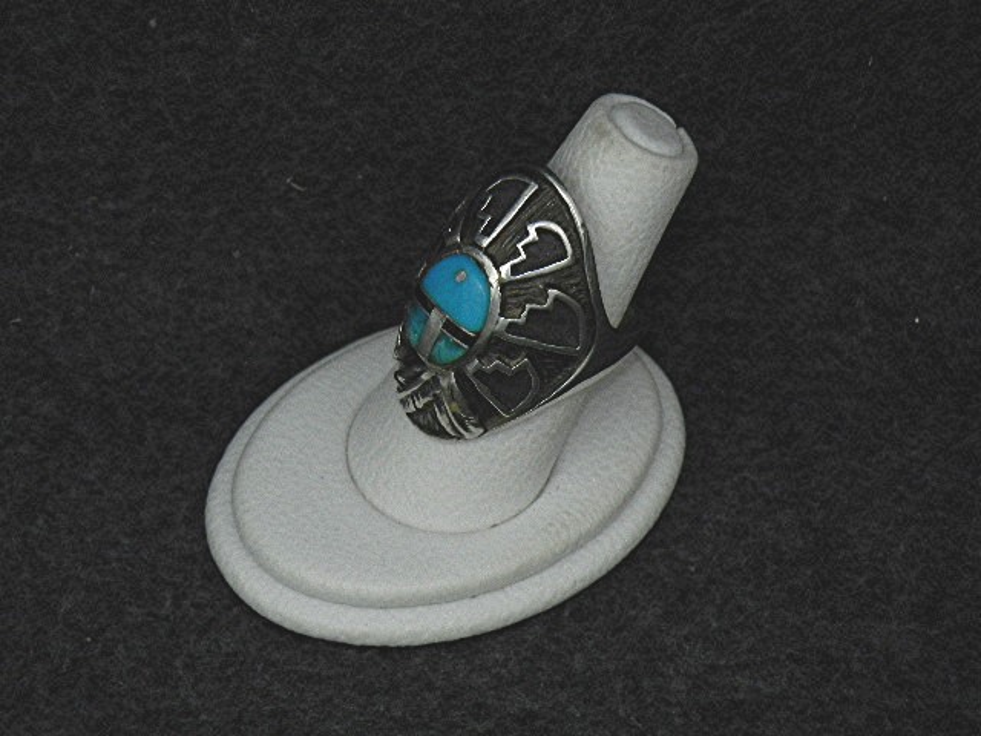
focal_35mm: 116
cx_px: 490
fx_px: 3287
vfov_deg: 12.8
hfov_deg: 17.0
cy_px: 368
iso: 800
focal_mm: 20.9
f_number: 9.2
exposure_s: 1/30
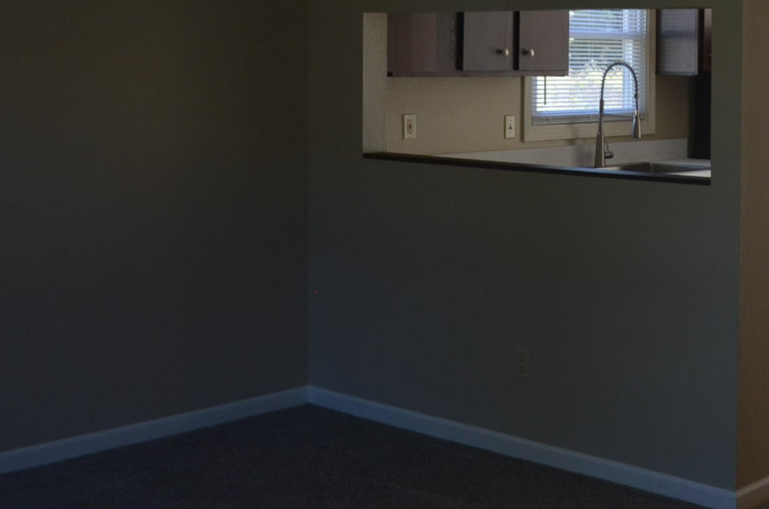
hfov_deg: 32.0
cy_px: 61
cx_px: 718
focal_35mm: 59
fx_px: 1258
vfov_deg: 22.4
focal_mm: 18
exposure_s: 1/100
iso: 400
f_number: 5
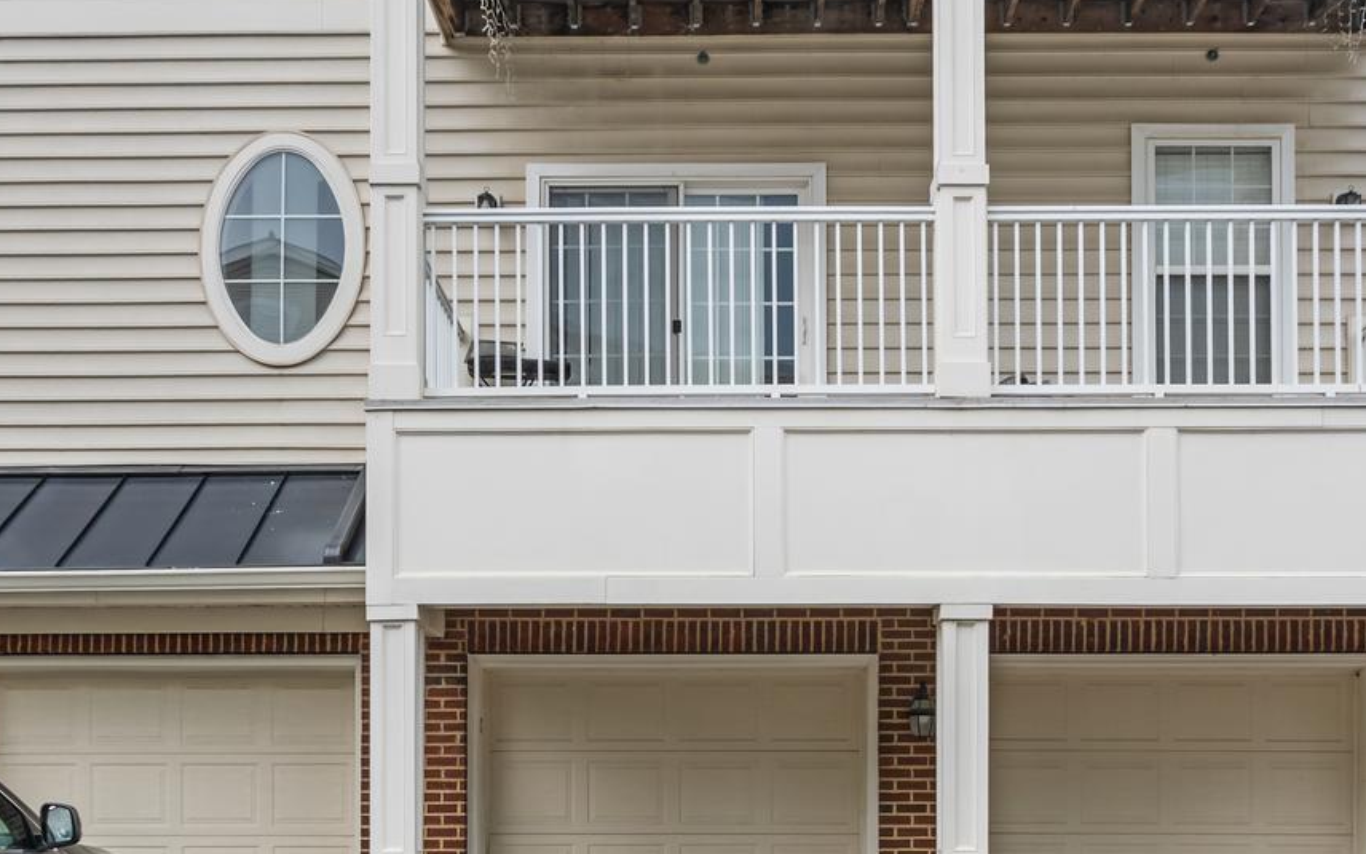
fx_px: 1497
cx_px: 697
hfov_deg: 49.0
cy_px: 801
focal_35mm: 40
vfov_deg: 30.2
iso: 800
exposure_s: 1/125
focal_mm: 16.5
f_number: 8
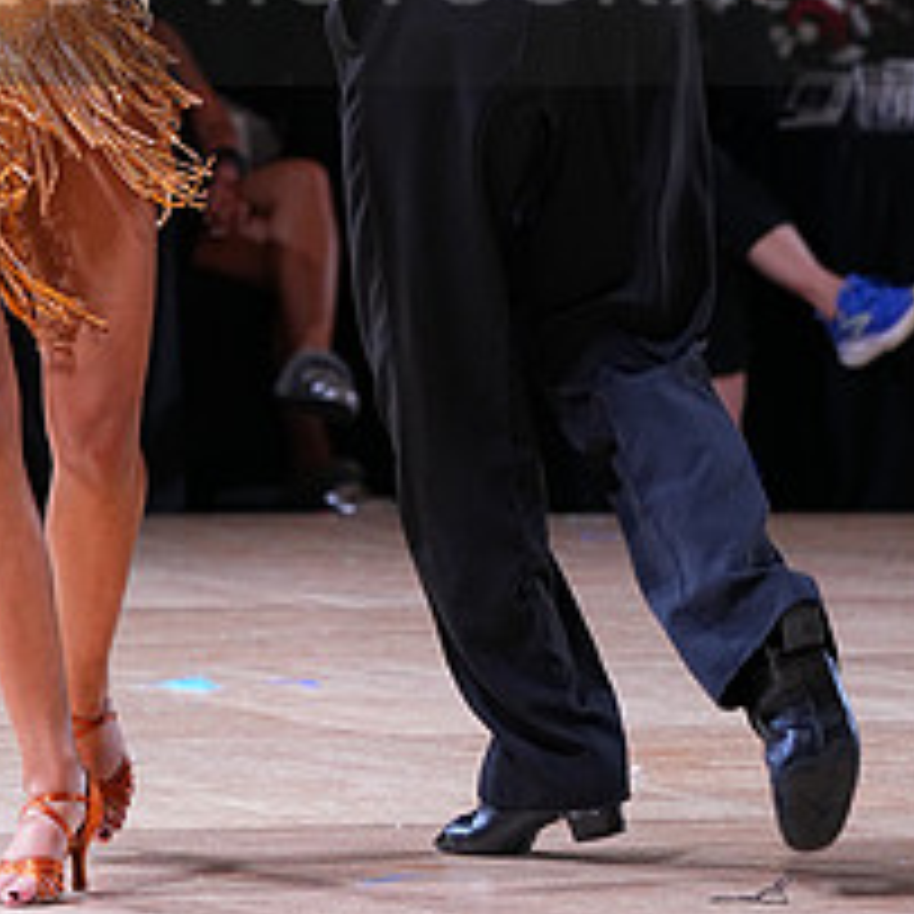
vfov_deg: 5.6
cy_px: -63
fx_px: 9290
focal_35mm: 311
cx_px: 407
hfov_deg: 5.6
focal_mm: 128
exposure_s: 1/400
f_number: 4
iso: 1600
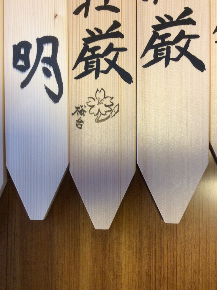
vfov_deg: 56.9
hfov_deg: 44.1
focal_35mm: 32
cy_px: 145
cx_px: 108
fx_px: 268
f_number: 2.4
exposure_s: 1/24
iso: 100
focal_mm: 3.3
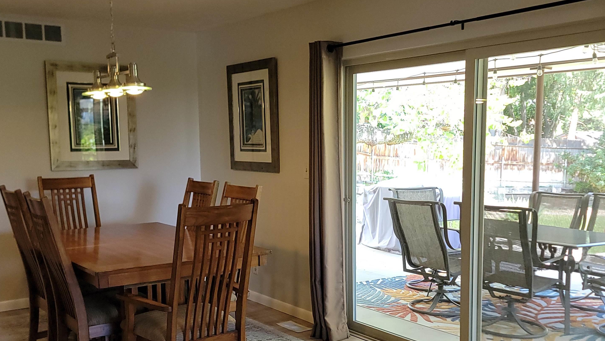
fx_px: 449
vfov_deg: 41.1
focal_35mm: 28
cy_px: 220
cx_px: 295
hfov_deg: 67.9
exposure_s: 1/120
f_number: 1.8
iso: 160
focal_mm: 6.7
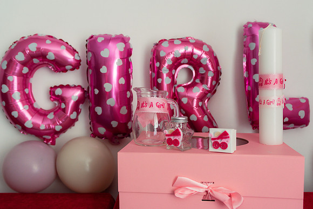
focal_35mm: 35
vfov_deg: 37.9
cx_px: 156
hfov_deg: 54.4
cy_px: 104
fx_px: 304
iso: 1250
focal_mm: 35
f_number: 3.5
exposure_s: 1/200
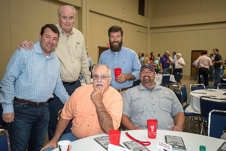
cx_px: 113
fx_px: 220
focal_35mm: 35
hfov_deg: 54.4
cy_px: 76
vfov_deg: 37.9
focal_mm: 35
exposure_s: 1/200
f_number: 2.8
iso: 1250
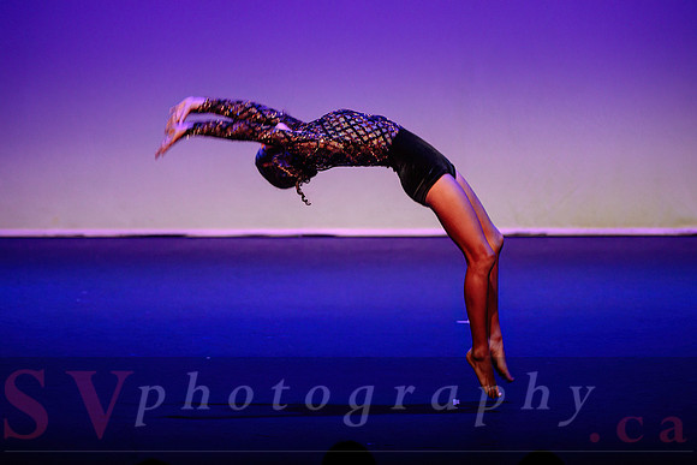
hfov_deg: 10.4
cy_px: 144
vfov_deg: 7.0
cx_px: 347
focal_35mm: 197
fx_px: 3819
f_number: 2.8
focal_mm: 140
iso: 1600
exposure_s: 1/400
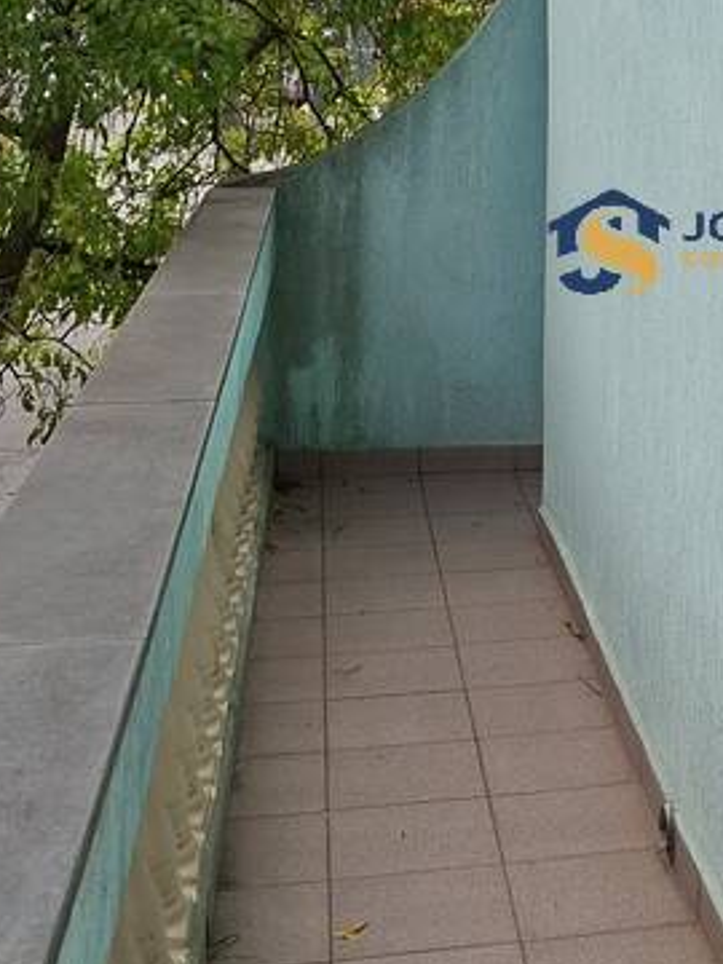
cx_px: 785
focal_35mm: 69
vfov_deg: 27.8
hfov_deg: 20.4
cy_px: 241
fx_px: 1922
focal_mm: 5.54
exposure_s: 1/2809
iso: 50
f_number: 1.8
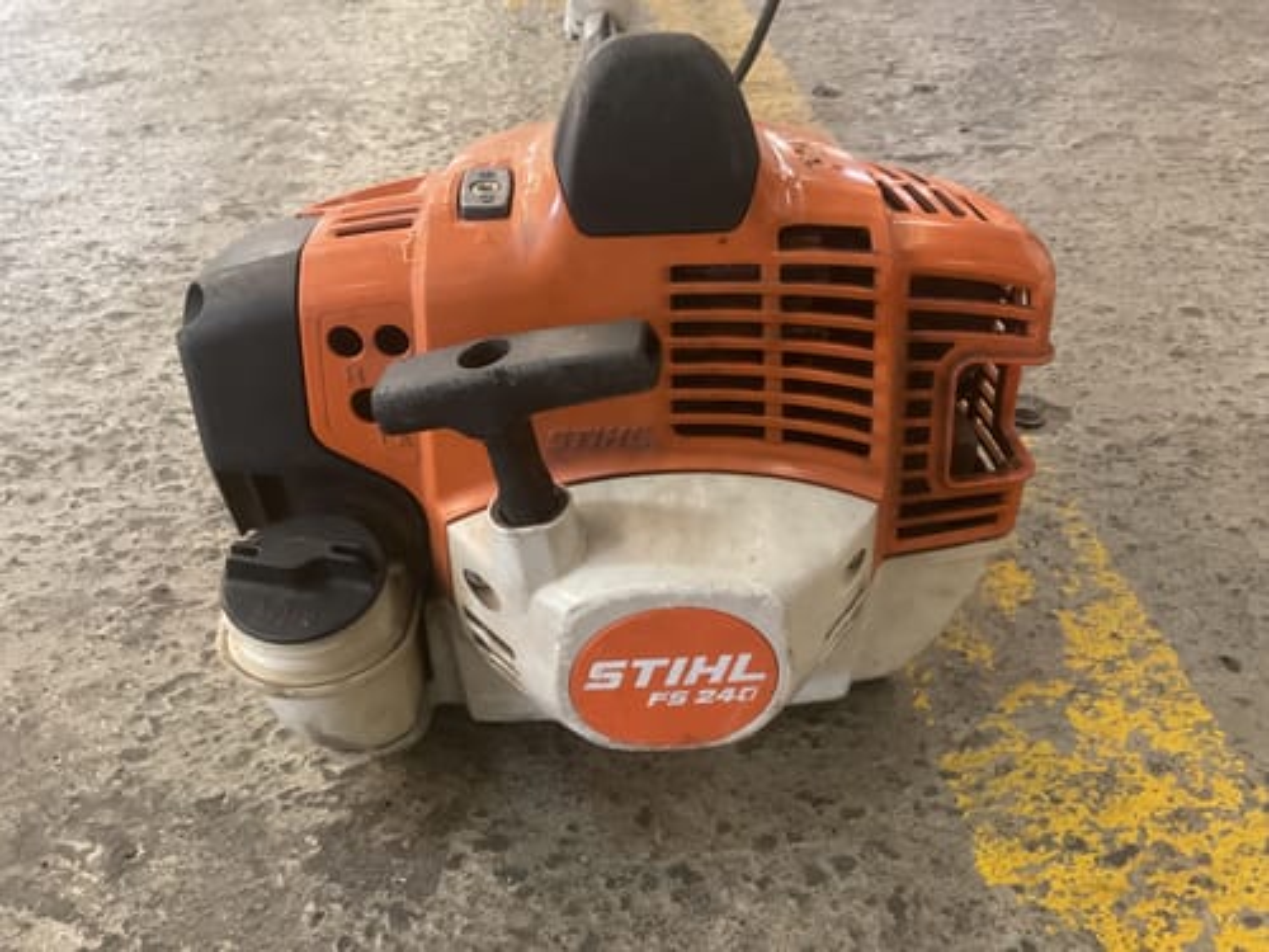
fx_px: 1063
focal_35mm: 29
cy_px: 476
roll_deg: +0.0
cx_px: 634
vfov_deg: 48.2
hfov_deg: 61.7
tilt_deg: -37.7
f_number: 1.8
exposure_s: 1/33
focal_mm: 3
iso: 320
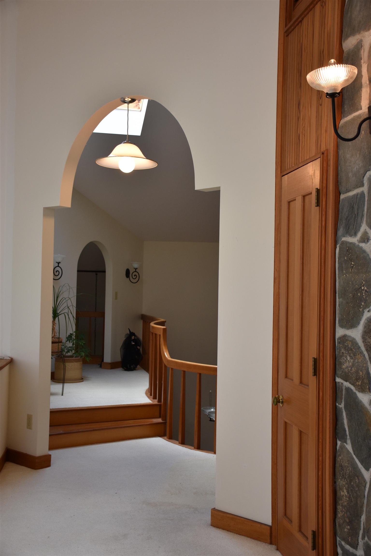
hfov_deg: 29.9
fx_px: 696
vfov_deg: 43.6
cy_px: 278
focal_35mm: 45
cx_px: 186
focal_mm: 30
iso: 200
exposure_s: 1/60
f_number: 4
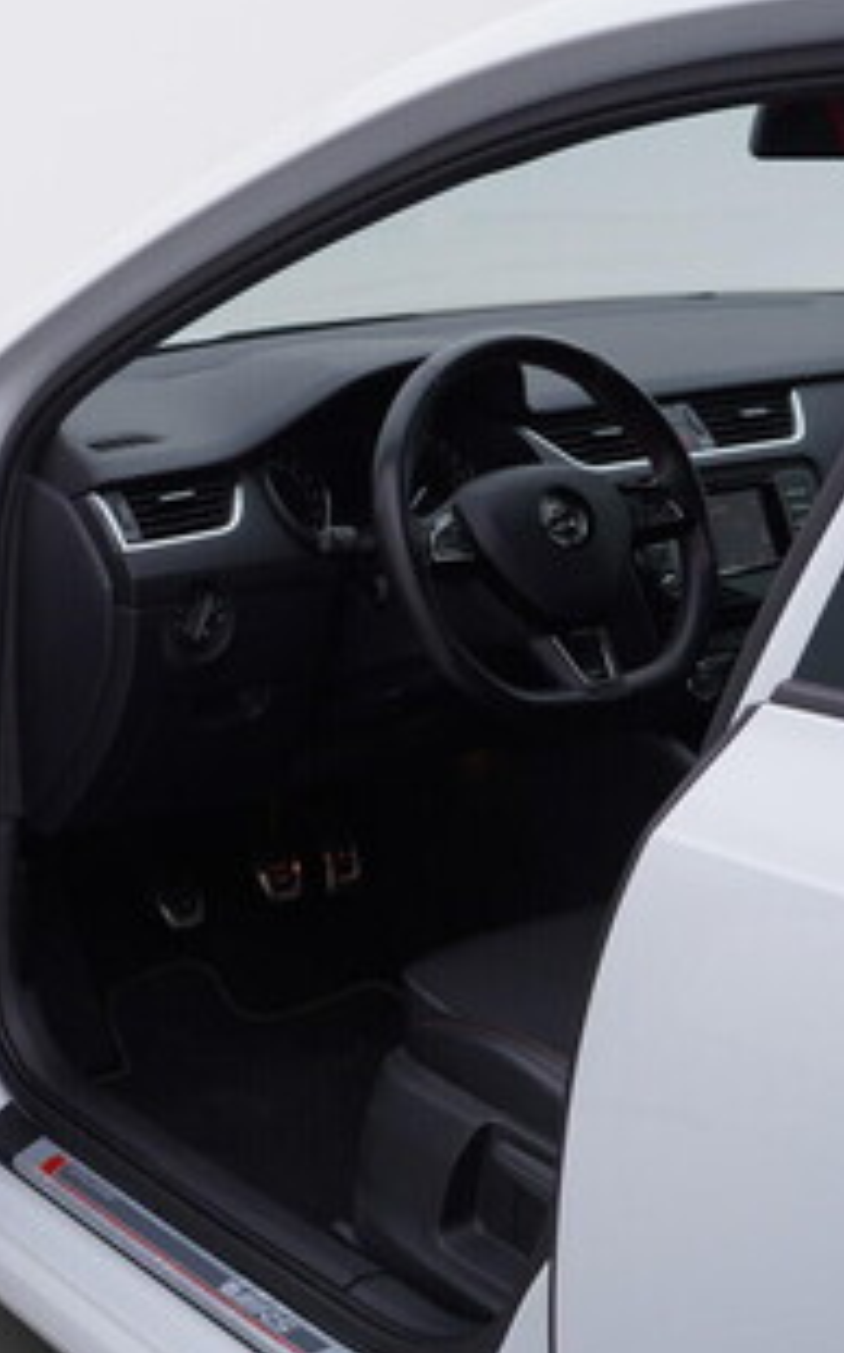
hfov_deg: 19.1
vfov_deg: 31.5
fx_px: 2396
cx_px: -100
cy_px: 676
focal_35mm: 65
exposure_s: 1/80
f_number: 4
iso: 125
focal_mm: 24
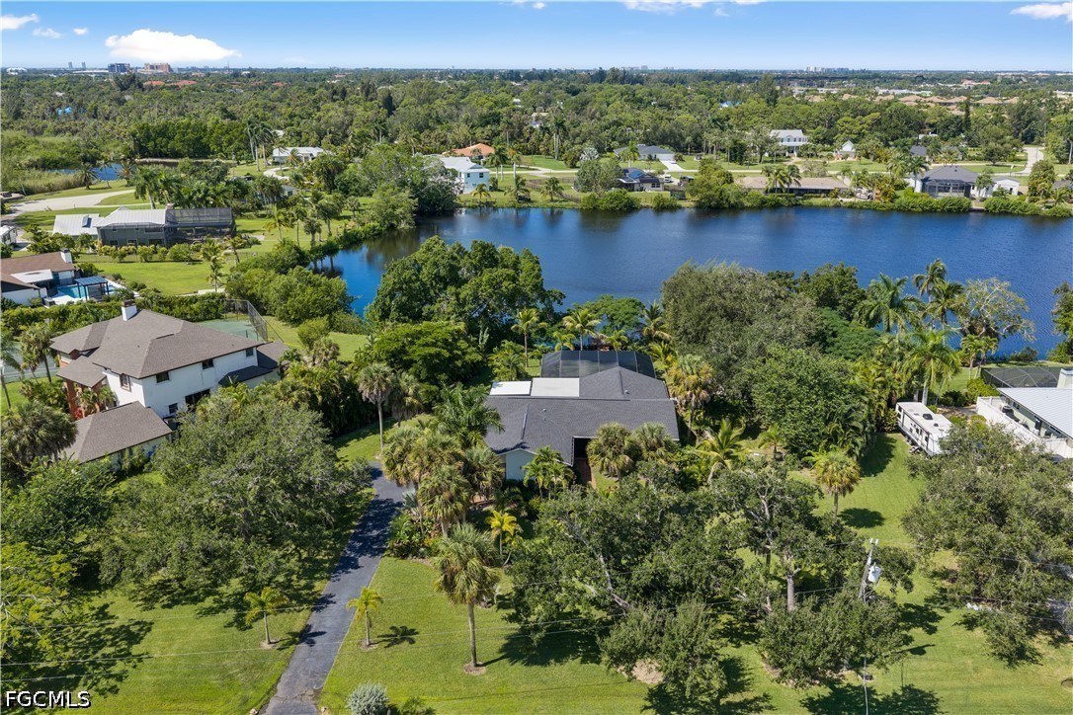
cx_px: 536
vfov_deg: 46.4
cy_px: 358
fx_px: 834
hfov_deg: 65.5
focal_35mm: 28
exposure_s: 1/1600
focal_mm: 14.45
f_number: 2.8
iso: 250
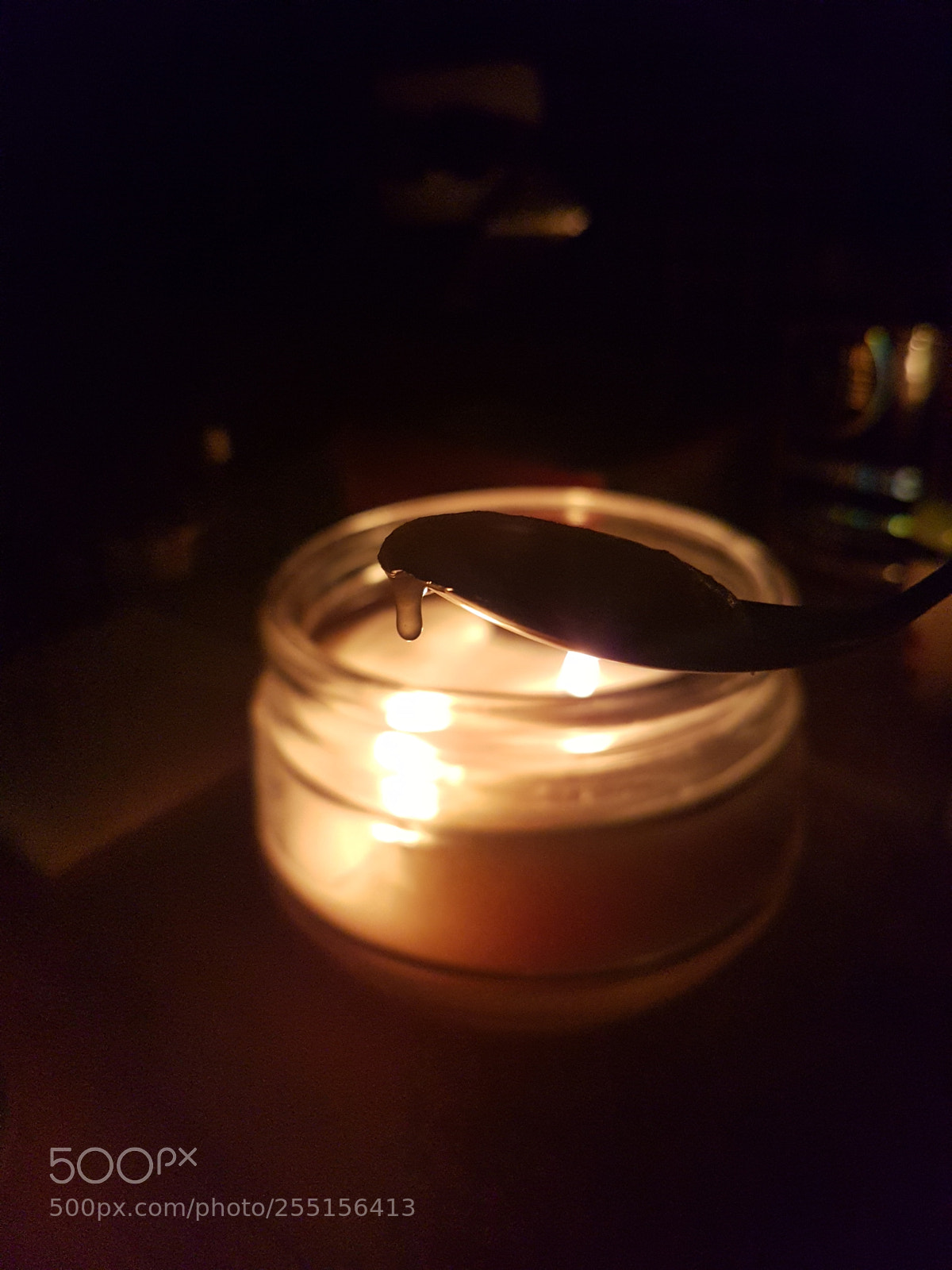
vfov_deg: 67.3
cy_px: 635
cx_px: 476
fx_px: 953
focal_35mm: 26
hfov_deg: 53.1
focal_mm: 4.2
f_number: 1.7
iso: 250
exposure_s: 1/100
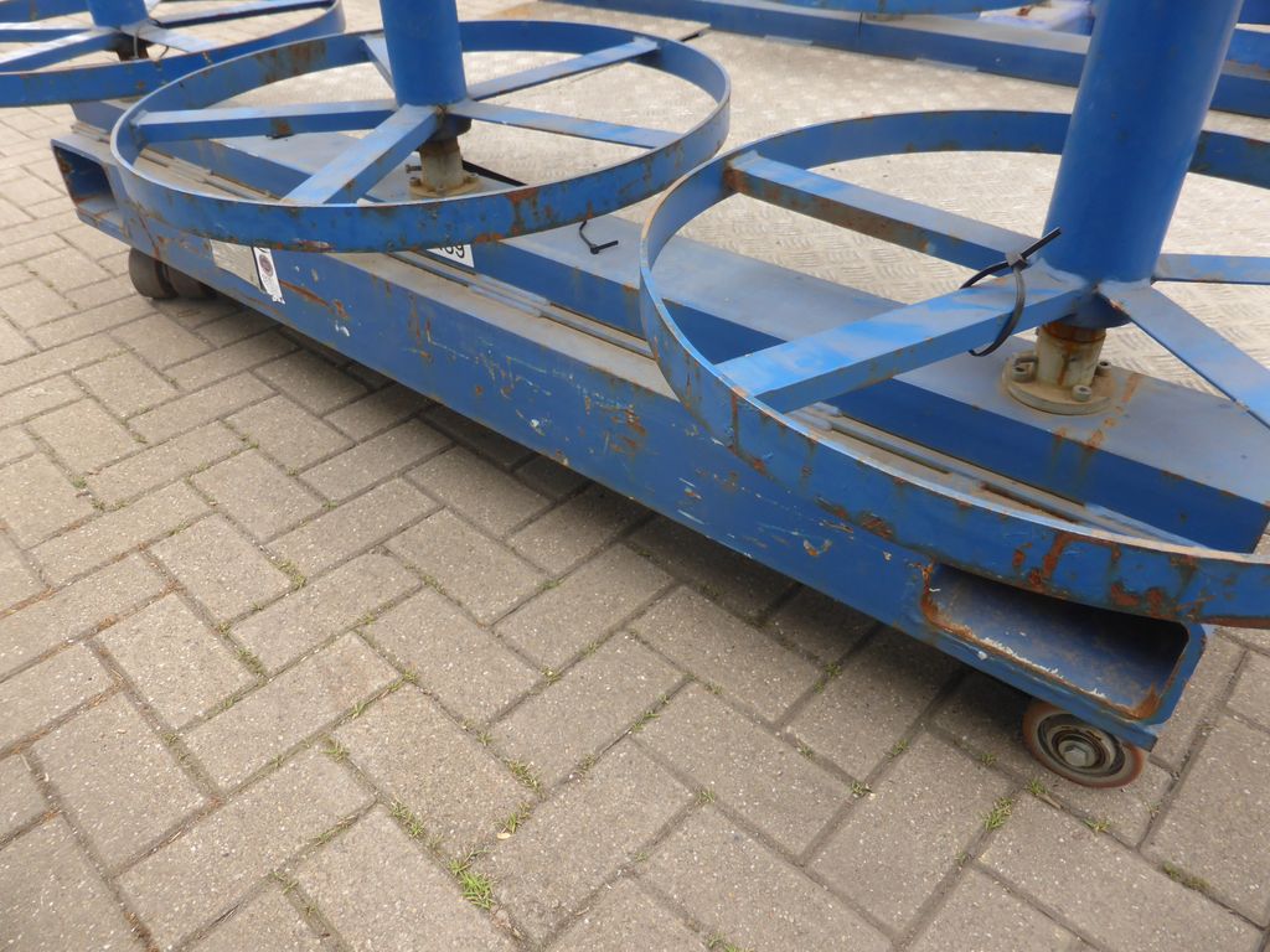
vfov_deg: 54.9
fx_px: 917
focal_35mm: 25
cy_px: 476
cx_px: 635
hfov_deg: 69.4
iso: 100
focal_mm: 4.3
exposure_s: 1/160
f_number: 3.3
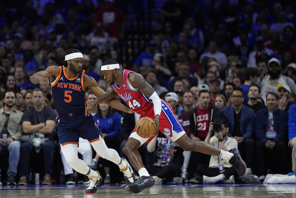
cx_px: 148
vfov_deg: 4.6
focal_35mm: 300
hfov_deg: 6.9
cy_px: 99
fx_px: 2467
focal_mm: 300
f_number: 2.8
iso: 3200
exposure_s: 1/2000
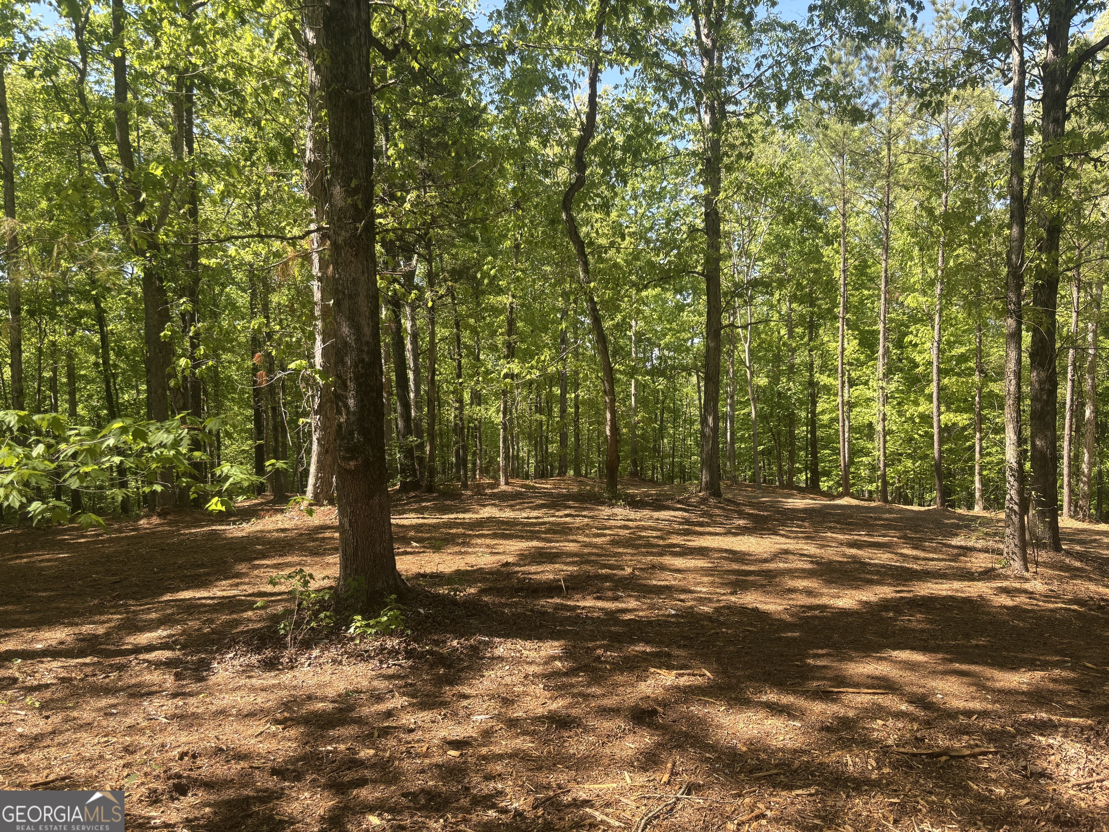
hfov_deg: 67.3
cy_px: 416
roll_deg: +0.5
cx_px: 554
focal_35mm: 26
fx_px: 833
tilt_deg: -0.7
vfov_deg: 53.1
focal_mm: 5.96
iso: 50
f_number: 1.6
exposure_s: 1/597
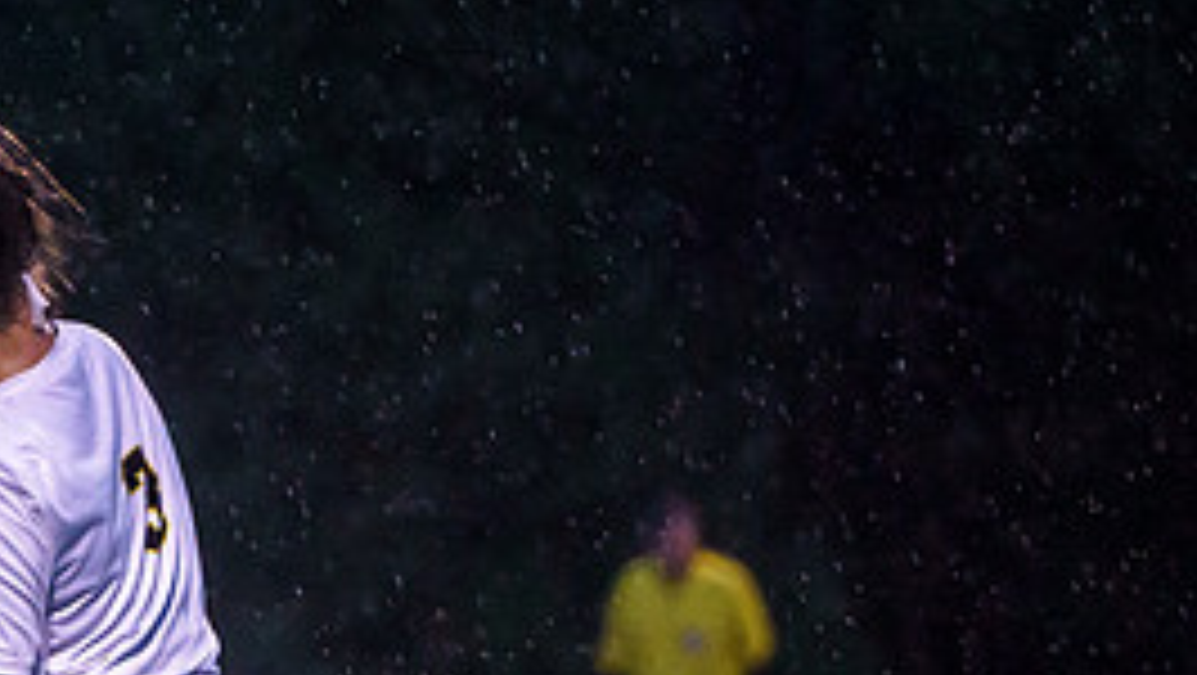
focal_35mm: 559
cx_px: -15
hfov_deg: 3.9
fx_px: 17753
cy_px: 745
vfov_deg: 2.2
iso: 8000
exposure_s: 1/800
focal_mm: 177
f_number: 4
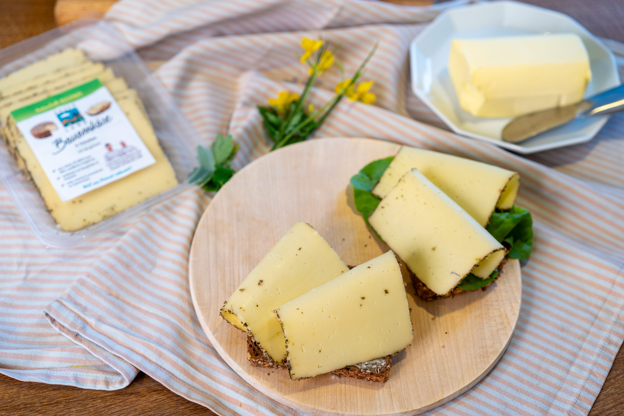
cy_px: 208
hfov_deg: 36.2
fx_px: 953
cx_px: 312
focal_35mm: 55
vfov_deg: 24.6
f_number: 3.5
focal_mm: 55
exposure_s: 1/80
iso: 100
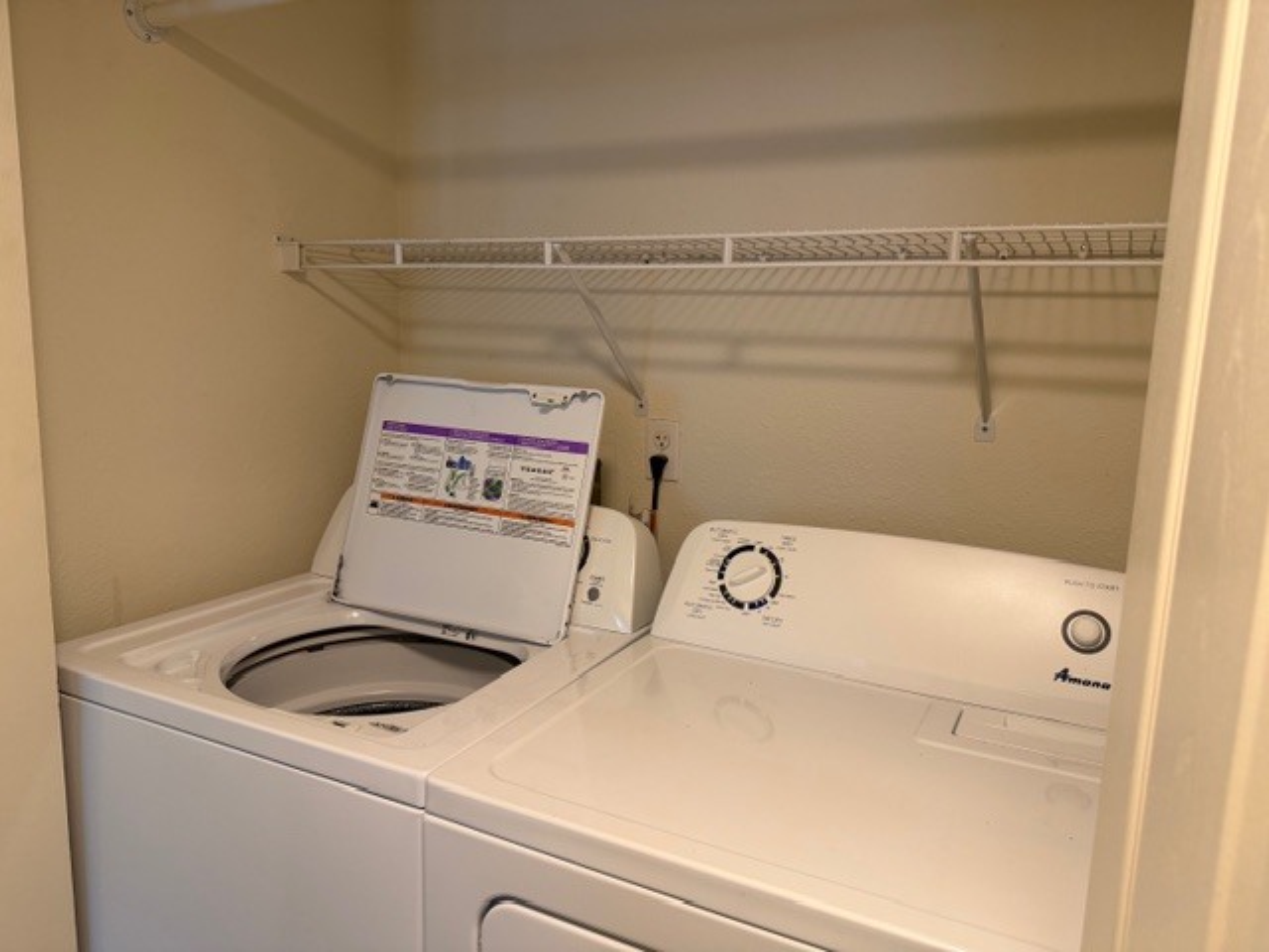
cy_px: 476
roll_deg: -1.3
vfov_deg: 56.8
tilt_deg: -9.0
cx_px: 634
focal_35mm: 24
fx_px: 880
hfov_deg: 71.6
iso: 250
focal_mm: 6.76
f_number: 1.78
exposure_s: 1/60
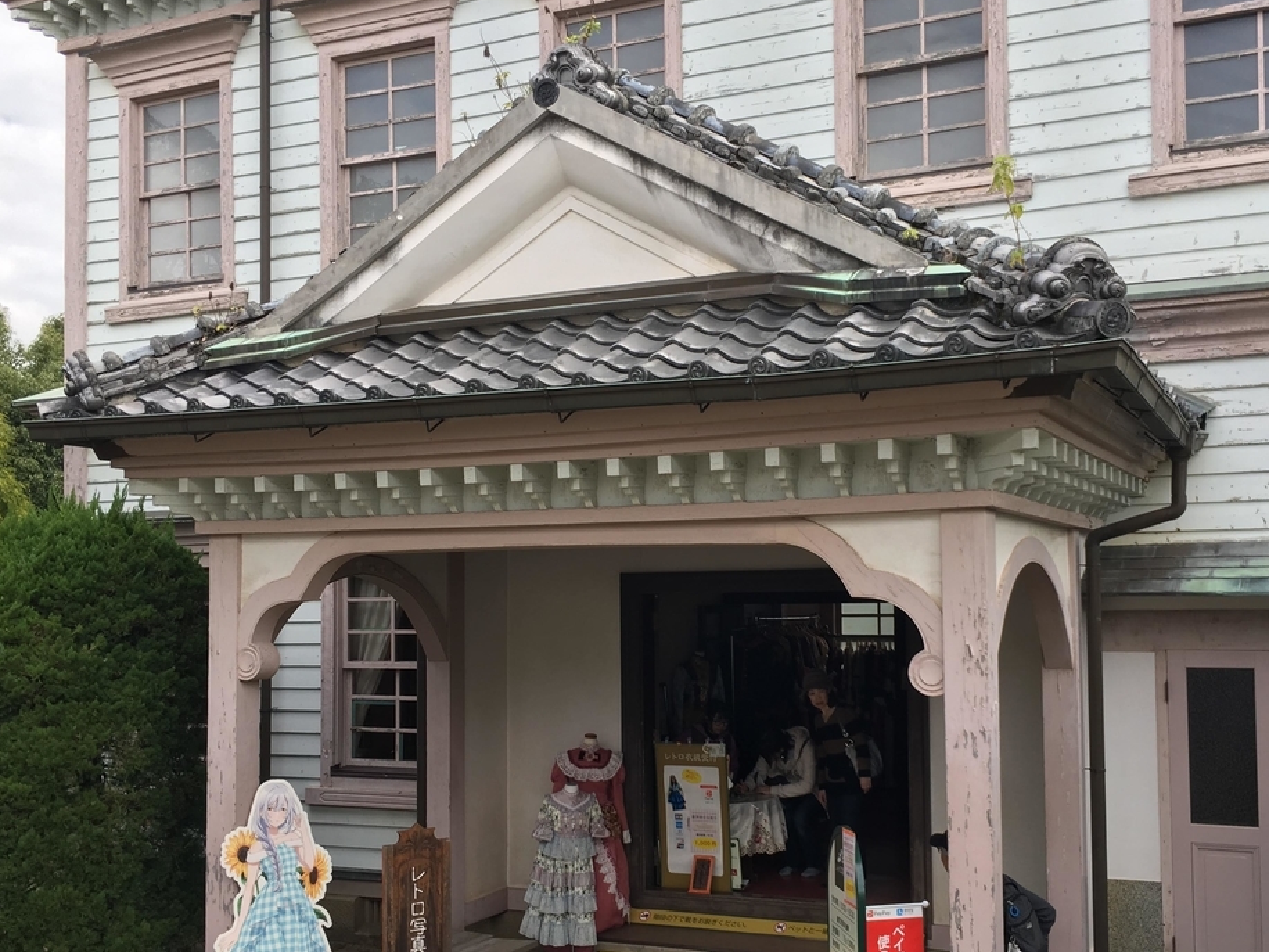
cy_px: 553
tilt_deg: +1.9
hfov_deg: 48.9
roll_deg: +0.1
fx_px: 1393
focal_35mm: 38
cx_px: 715
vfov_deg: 37.6
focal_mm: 4.15
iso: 25
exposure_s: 1/331
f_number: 2.2
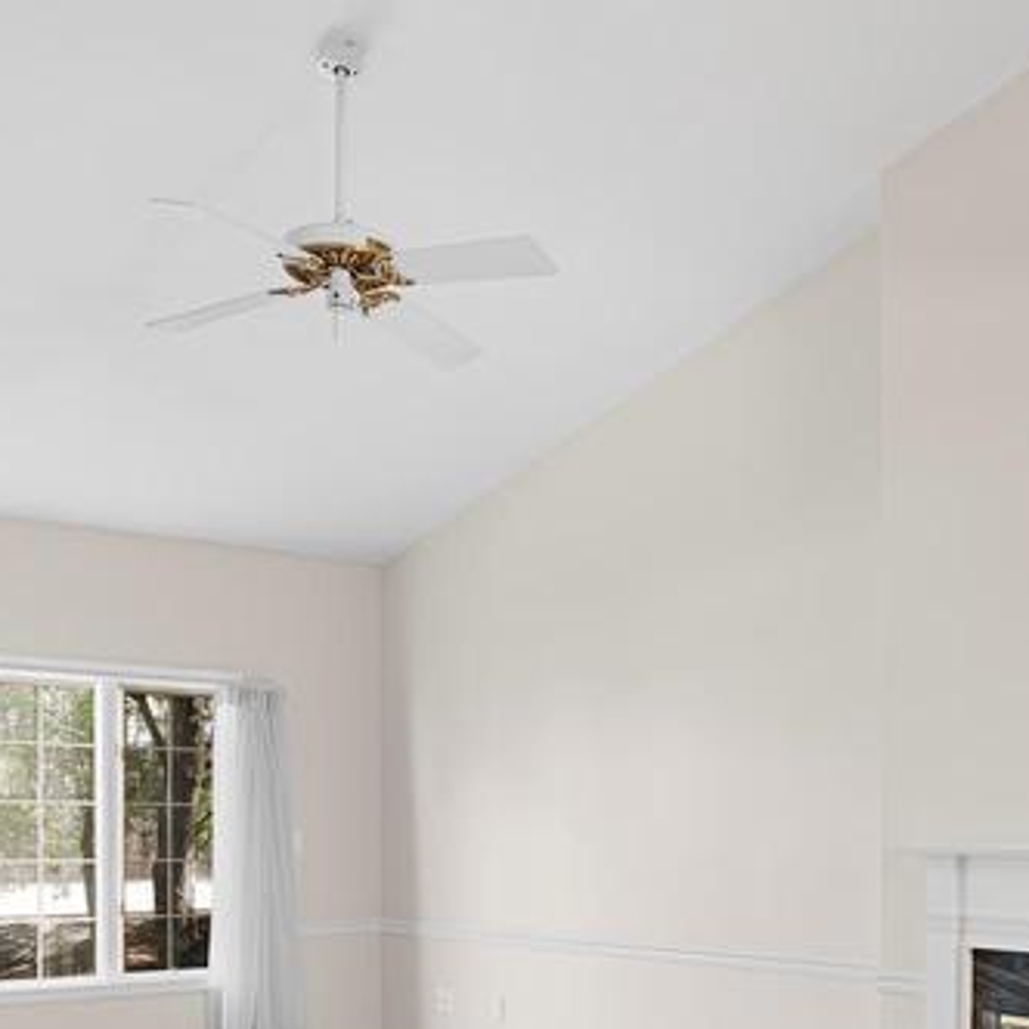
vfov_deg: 38.4
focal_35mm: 42
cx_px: 629
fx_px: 1413
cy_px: 837
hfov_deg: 39.8
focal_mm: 16
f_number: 6.3
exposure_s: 1.6
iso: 100
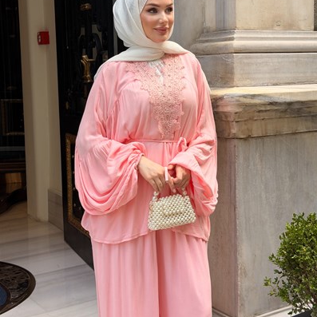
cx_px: 159
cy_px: 111
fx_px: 591
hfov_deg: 30.0
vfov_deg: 29.9
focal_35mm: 57
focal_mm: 6.76
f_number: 1.78
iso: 64
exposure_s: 1/615
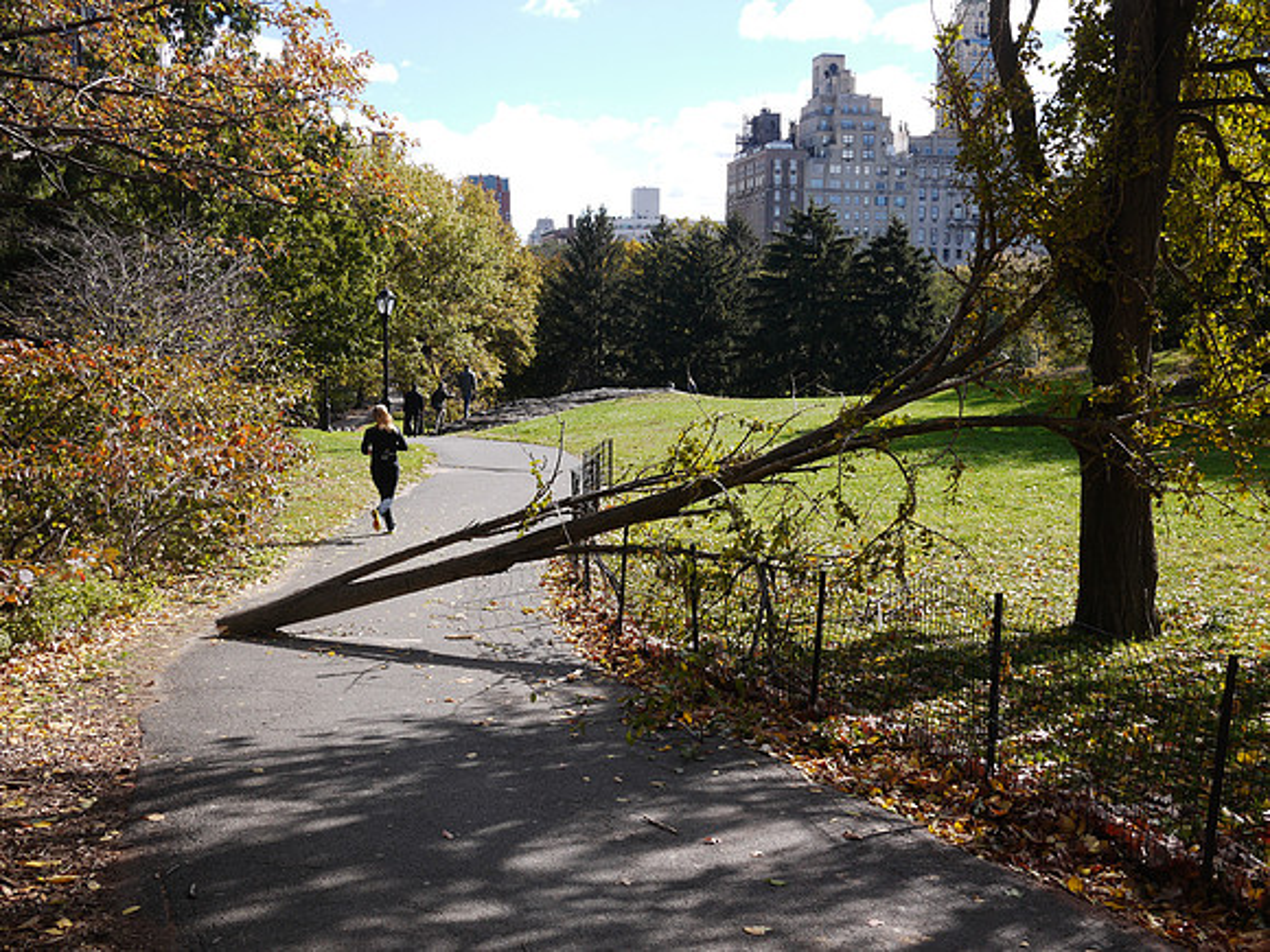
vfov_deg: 36.0
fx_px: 1468
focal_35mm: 40
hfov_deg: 46.8
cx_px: 635
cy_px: 476
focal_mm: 20
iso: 100
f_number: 9
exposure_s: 1/125
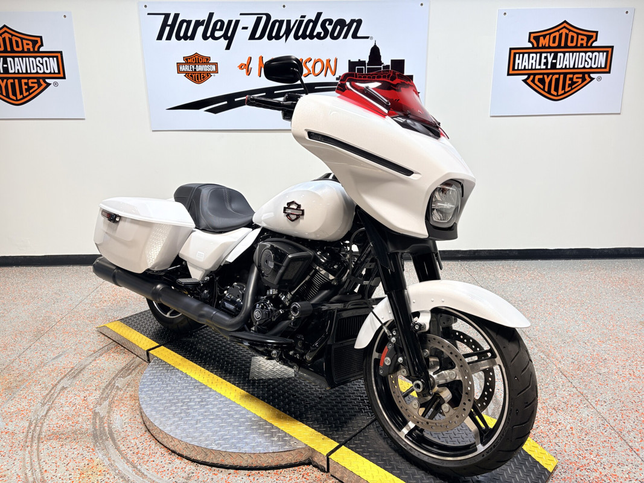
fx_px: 484
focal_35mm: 26
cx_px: 322
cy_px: 242
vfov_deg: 53.1
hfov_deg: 67.3
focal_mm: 5.96
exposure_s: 1/120
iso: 32
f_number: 1.6
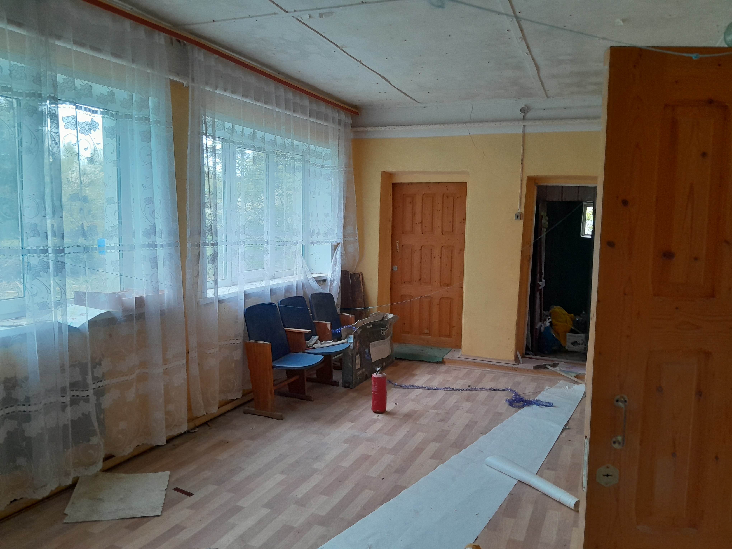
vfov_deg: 53.1
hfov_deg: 67.3
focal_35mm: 26
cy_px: 274
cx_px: 366
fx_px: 550
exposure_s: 1/60
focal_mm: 3.98
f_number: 1.8
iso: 250
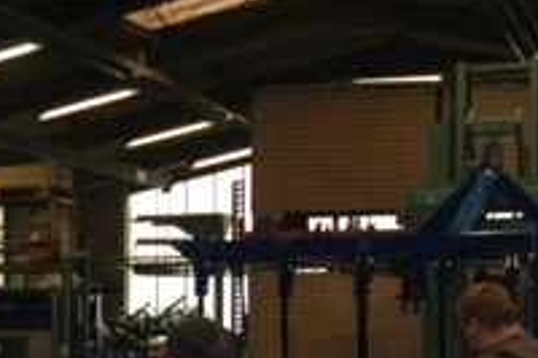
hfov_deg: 13.5
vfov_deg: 9.3
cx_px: -250
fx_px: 2150
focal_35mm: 144
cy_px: 495
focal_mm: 24
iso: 400
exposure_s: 1/60
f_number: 3.8
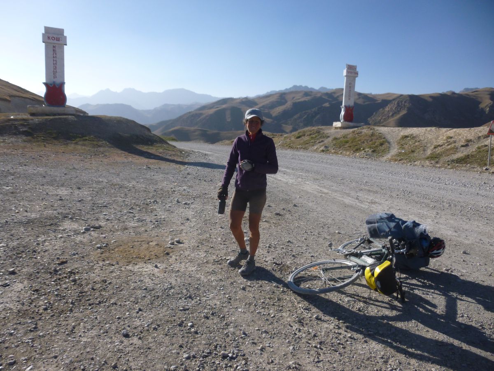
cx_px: 247
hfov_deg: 69.4
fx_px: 357
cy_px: 186
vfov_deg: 54.9
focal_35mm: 25
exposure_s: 1/1000
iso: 100
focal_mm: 4.5
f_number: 3.1
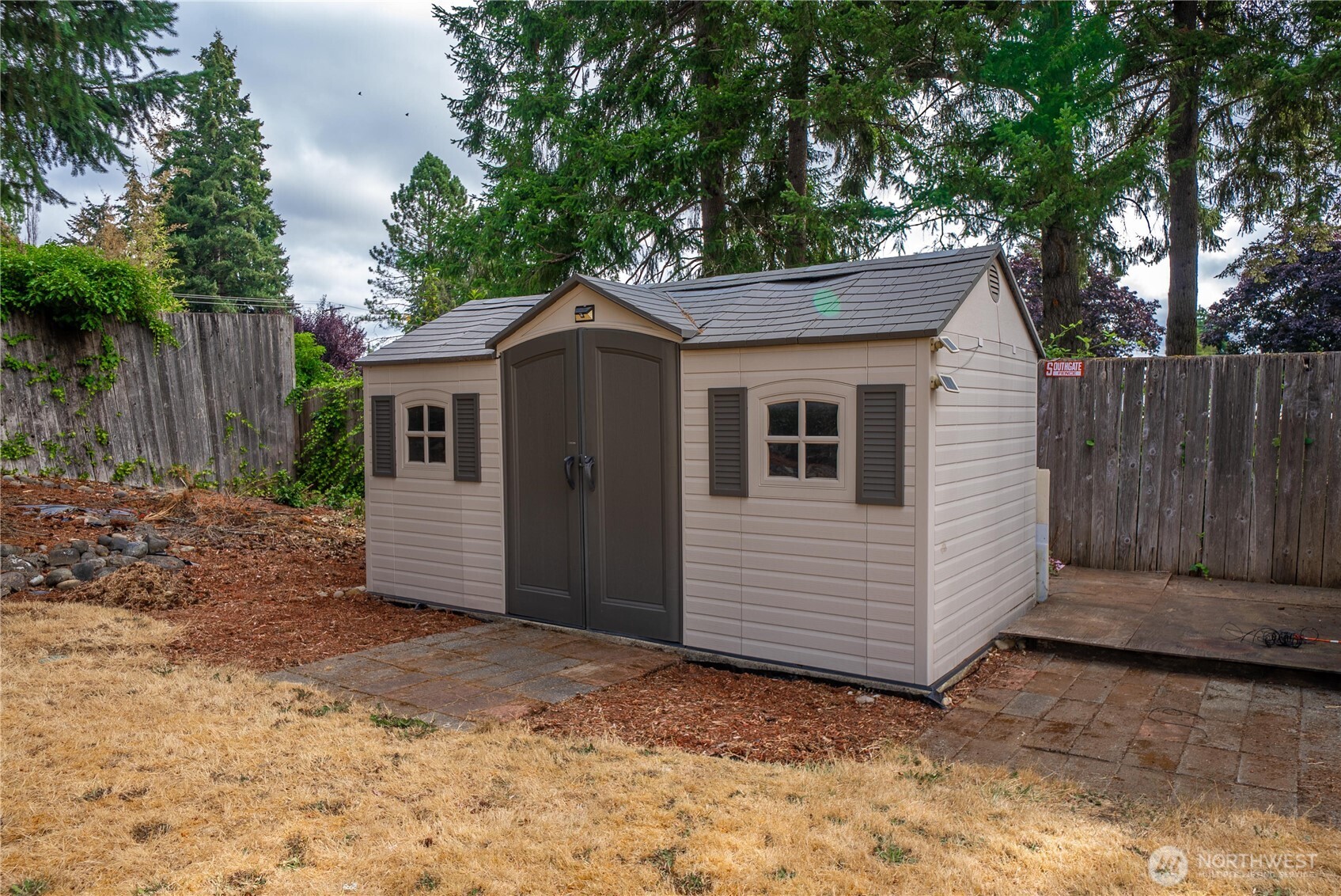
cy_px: 448
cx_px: 670
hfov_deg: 73.7
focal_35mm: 24
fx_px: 894
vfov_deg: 53.2
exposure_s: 1/60
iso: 80
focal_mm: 24
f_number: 7.1
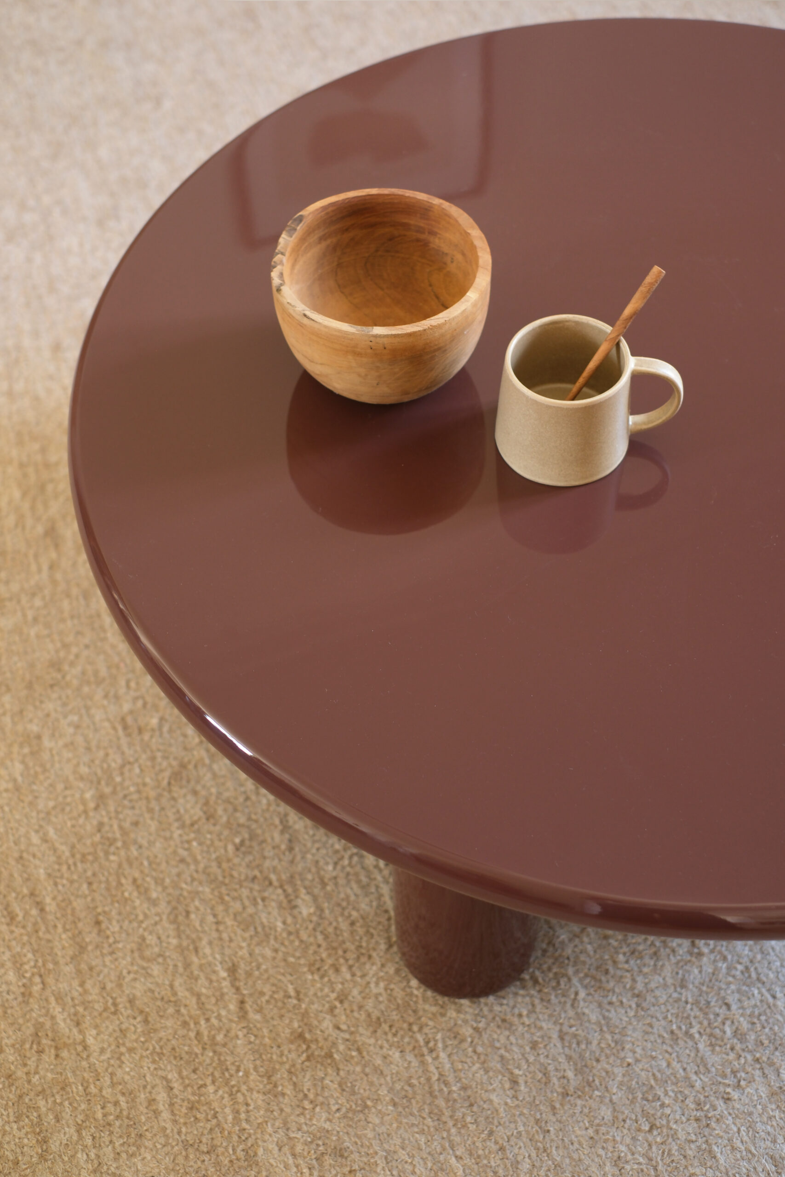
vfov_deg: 35.6
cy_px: 588
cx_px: 392
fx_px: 1831
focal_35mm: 56
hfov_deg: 24.2
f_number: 4
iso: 125
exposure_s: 1/2400
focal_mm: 37.6
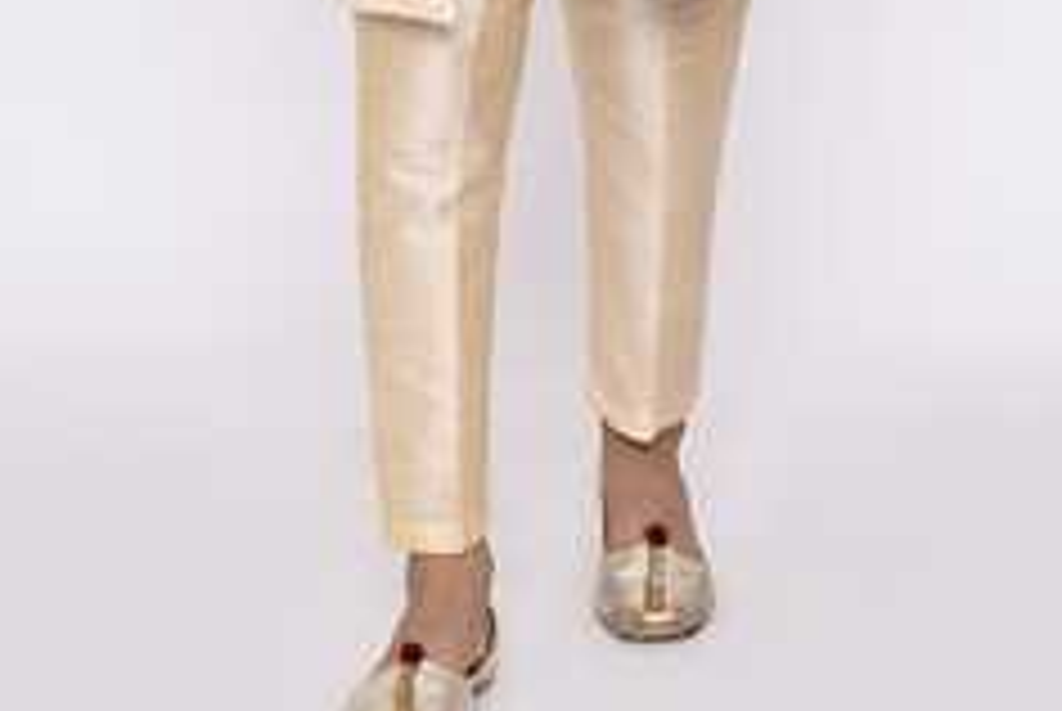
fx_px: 3279
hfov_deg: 18.4
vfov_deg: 11.9
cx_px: 531
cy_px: -335
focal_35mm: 111
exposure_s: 1/160
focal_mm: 50
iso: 250
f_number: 10
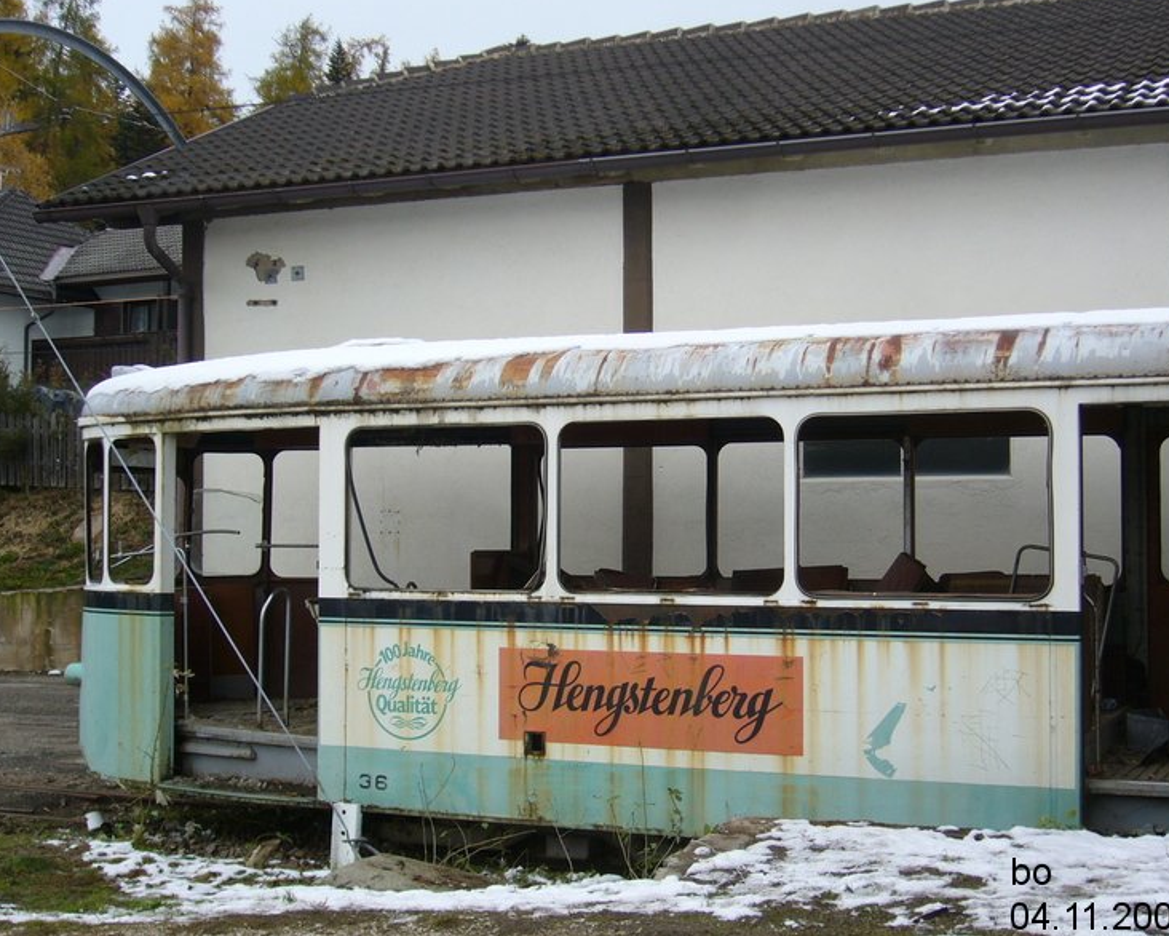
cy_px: 458
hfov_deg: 38.7
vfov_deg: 31.5
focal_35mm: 48
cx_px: 629
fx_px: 1661
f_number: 3.2
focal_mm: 7.5
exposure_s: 1/40
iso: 80
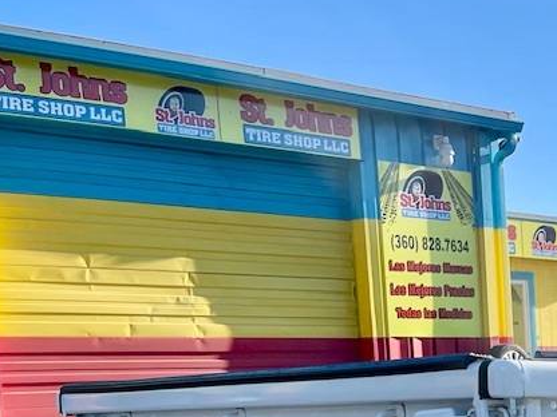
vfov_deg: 17.8
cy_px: 560
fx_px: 1239
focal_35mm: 77
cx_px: 803
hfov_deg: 21.7
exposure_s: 1/1439
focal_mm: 5.1
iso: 32
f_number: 1.6
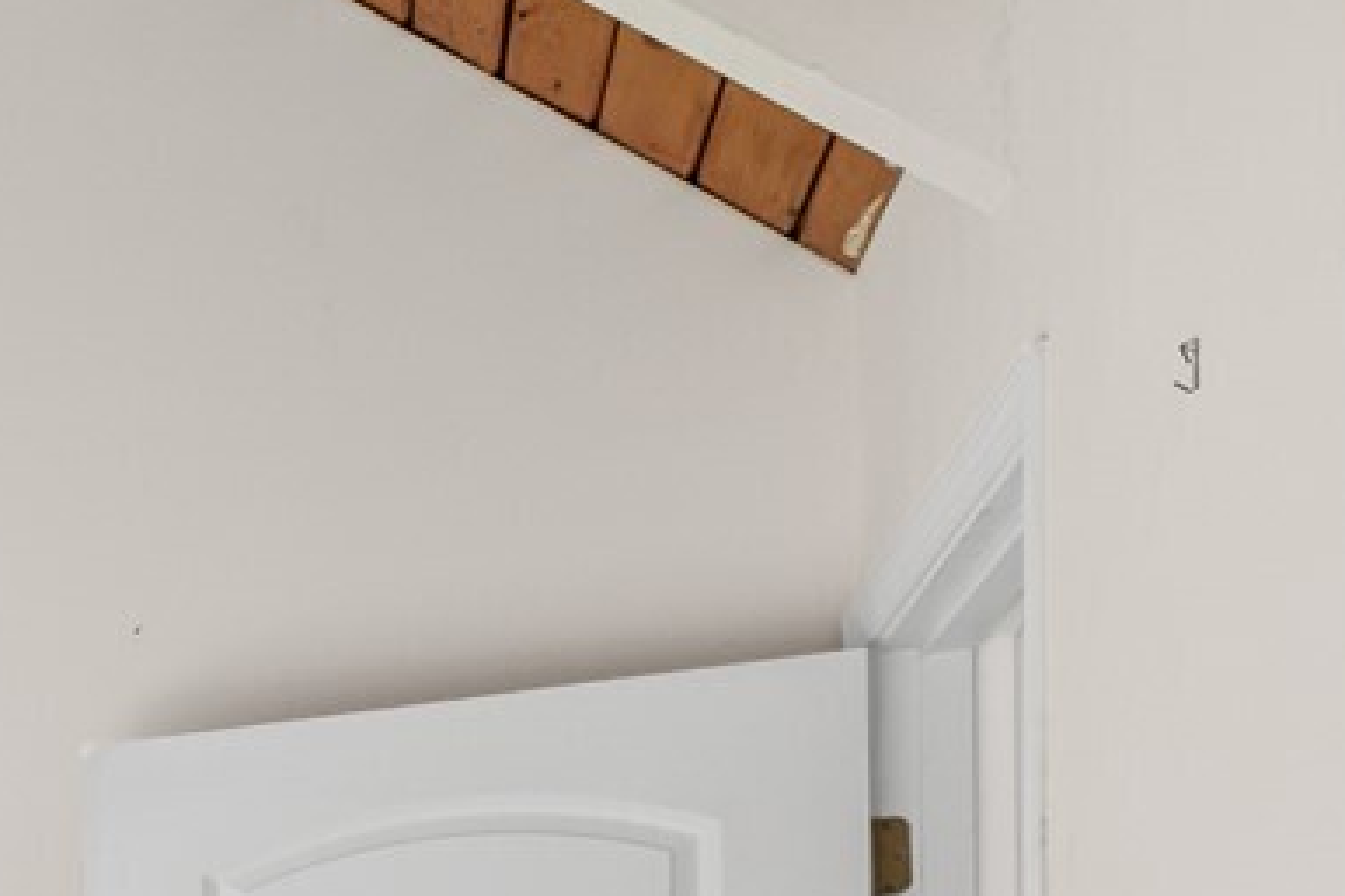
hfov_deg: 18.2
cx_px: -1444
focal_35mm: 66
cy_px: 1436
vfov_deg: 17.9
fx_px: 2465
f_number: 8
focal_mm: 15
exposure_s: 1/25
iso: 320
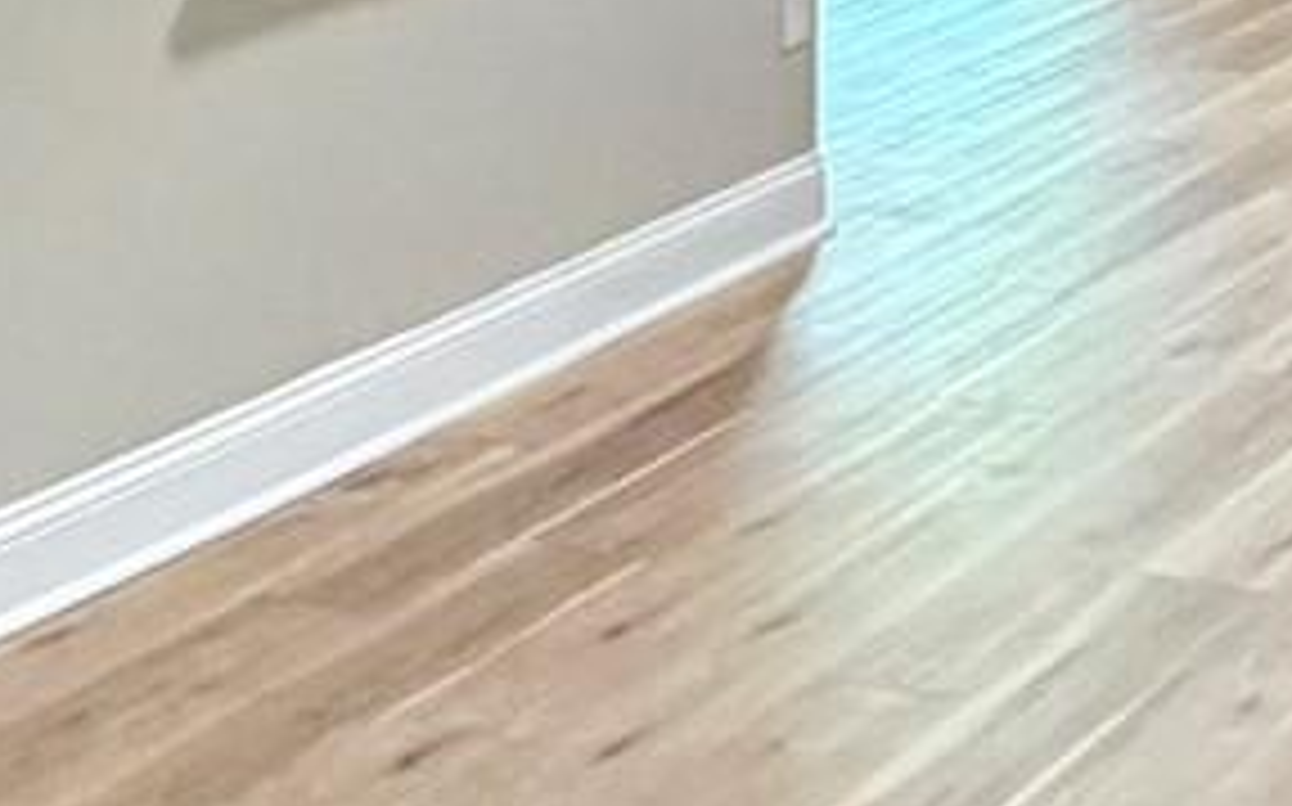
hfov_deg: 19.0
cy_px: -468
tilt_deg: -4.5
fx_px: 3730
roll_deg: -0.5
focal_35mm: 106
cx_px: 1342
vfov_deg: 11.7
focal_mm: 2.22
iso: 320
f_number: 2.2
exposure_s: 1/60
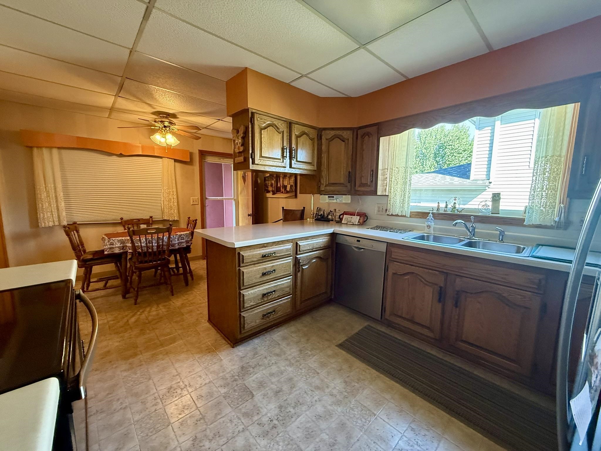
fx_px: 243
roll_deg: -1.3
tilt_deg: -7.7
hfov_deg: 102.1
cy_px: 226
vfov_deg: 85.7
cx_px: 300
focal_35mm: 14
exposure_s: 1/120
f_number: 2.2
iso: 500
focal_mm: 2.22
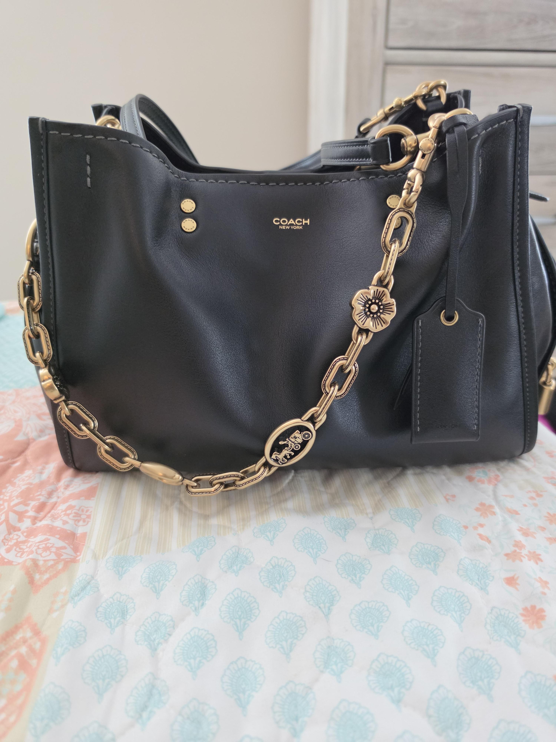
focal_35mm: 23
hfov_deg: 58.9
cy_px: 371
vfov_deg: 73.9
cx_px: 278
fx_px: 493
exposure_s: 1/120
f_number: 1.4
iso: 1250
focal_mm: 6.5
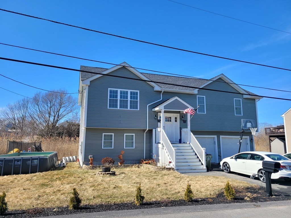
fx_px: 219
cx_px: 146
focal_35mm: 26
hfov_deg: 67.3
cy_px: 109
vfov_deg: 53.1
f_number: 1.8
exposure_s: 1/1746
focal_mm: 5.4
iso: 40
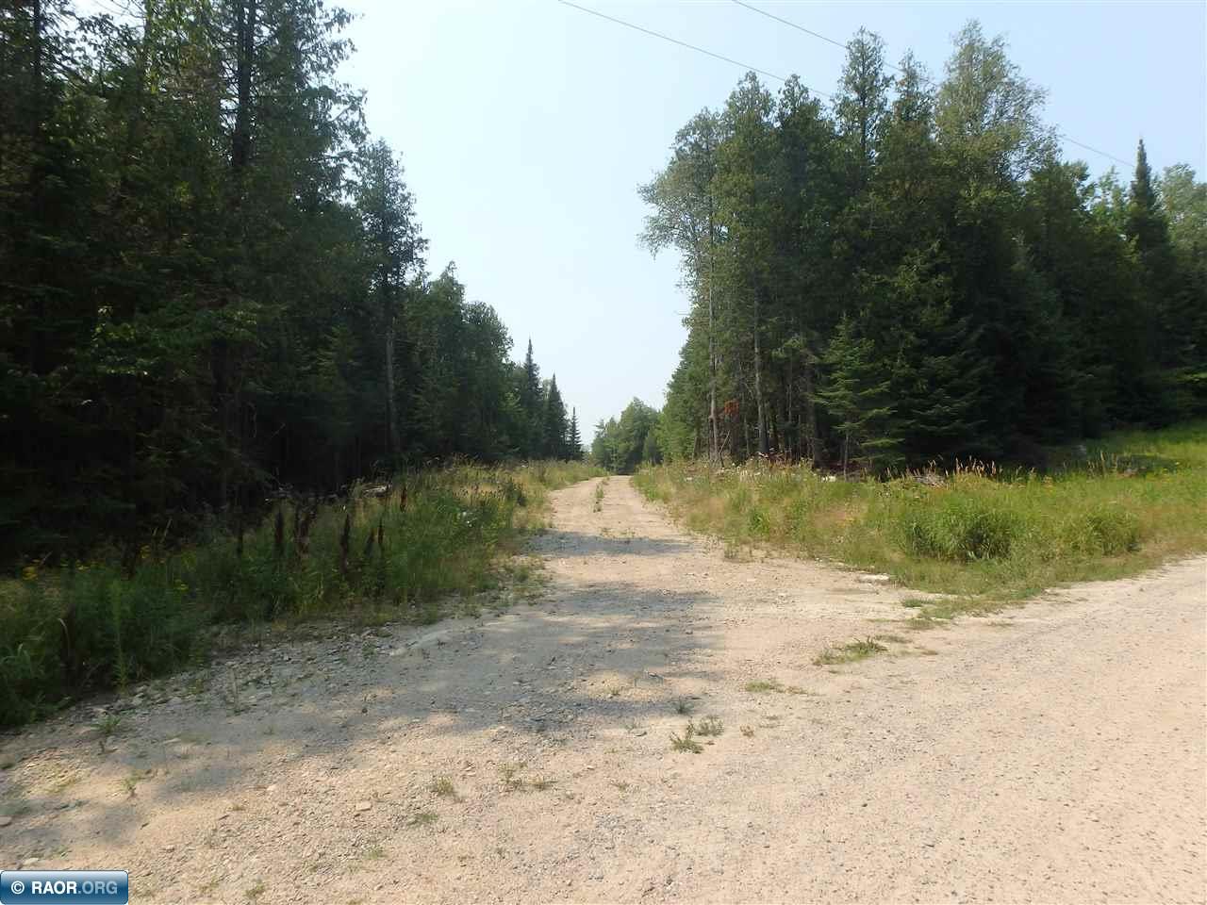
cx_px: 604
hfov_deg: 79.0
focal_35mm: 21
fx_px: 732
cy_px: 452
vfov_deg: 63.4
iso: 125
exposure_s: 1/400
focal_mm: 3.7
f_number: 6
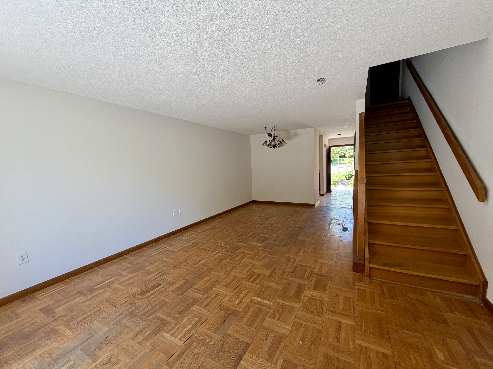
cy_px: 184
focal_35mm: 14
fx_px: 199
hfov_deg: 102.1
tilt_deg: -6.2
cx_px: 246
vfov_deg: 85.7
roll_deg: +2.7
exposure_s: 1/121
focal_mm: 2.22
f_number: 2.2
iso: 100
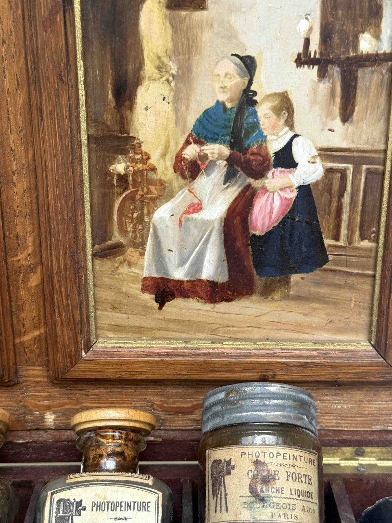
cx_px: 200
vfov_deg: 36.2
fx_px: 800
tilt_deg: -22.0
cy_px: 281
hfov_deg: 27.5
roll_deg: +2.7
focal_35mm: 53
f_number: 1.78
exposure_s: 1/50
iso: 160
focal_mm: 6.76
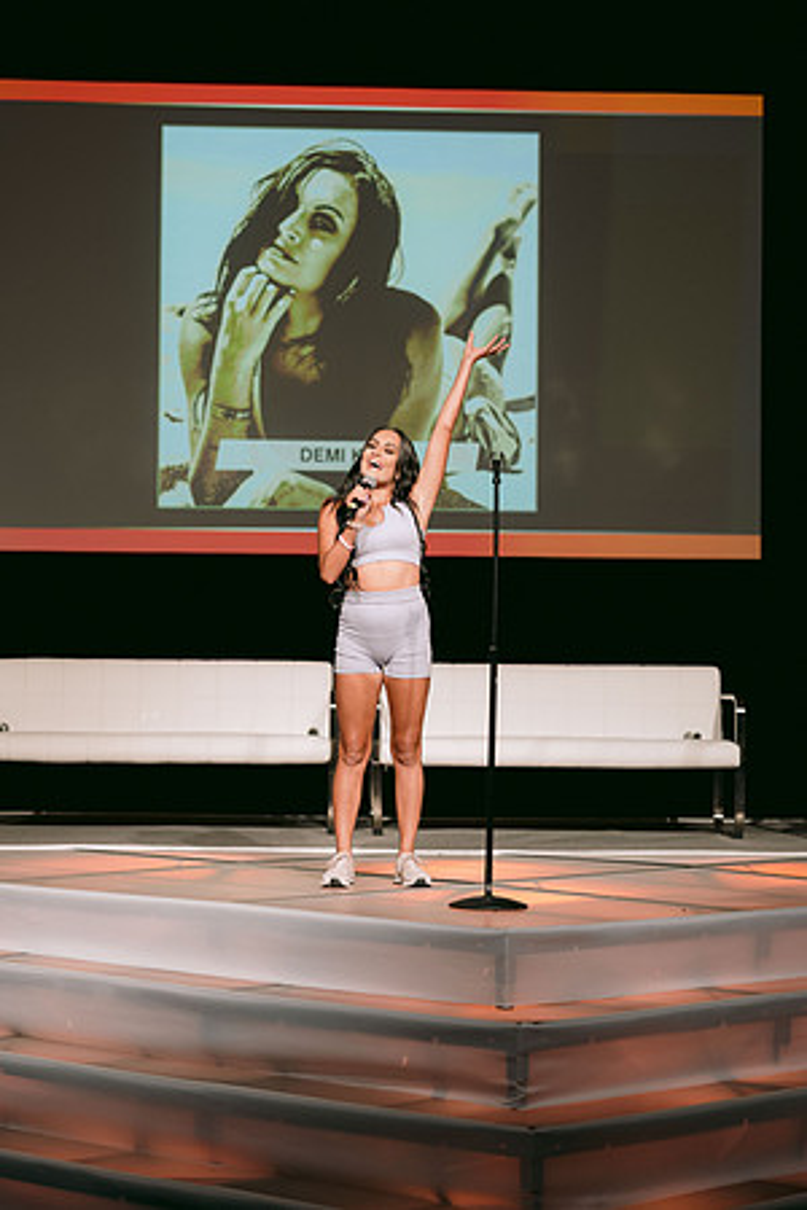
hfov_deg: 16.1
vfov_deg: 23.9
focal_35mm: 85
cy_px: 605
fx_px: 2858
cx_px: 404
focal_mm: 85
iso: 400
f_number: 2.8
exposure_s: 1/250
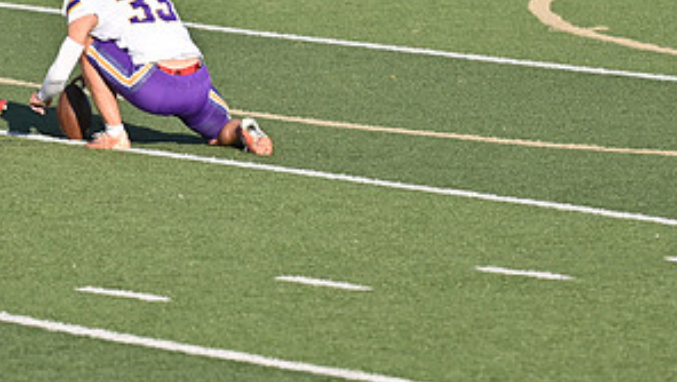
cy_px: 38
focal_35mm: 615
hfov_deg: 3.5
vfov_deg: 2.0
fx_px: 11048
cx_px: 107
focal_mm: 200
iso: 100
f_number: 2.8
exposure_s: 1/2500
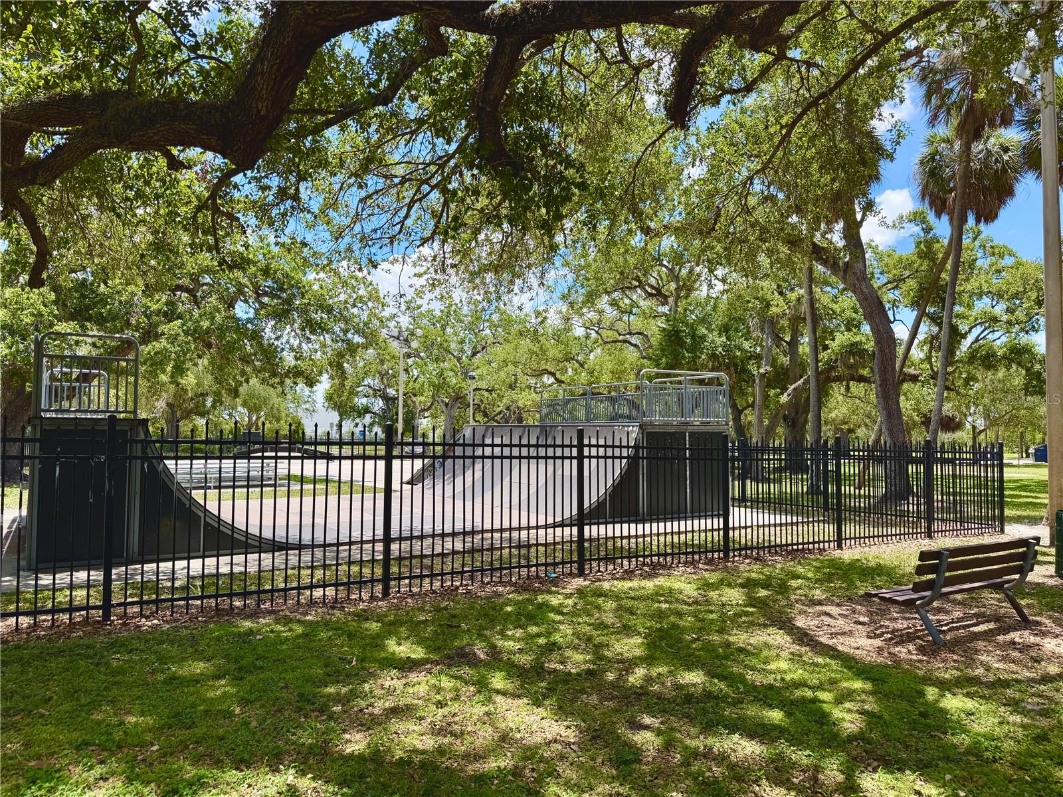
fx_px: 737
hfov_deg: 71.6
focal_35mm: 24
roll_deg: +0.3
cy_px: 398
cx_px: 532
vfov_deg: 56.8
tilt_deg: +2.5
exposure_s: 1/2370
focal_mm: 6.76
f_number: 1.78
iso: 100
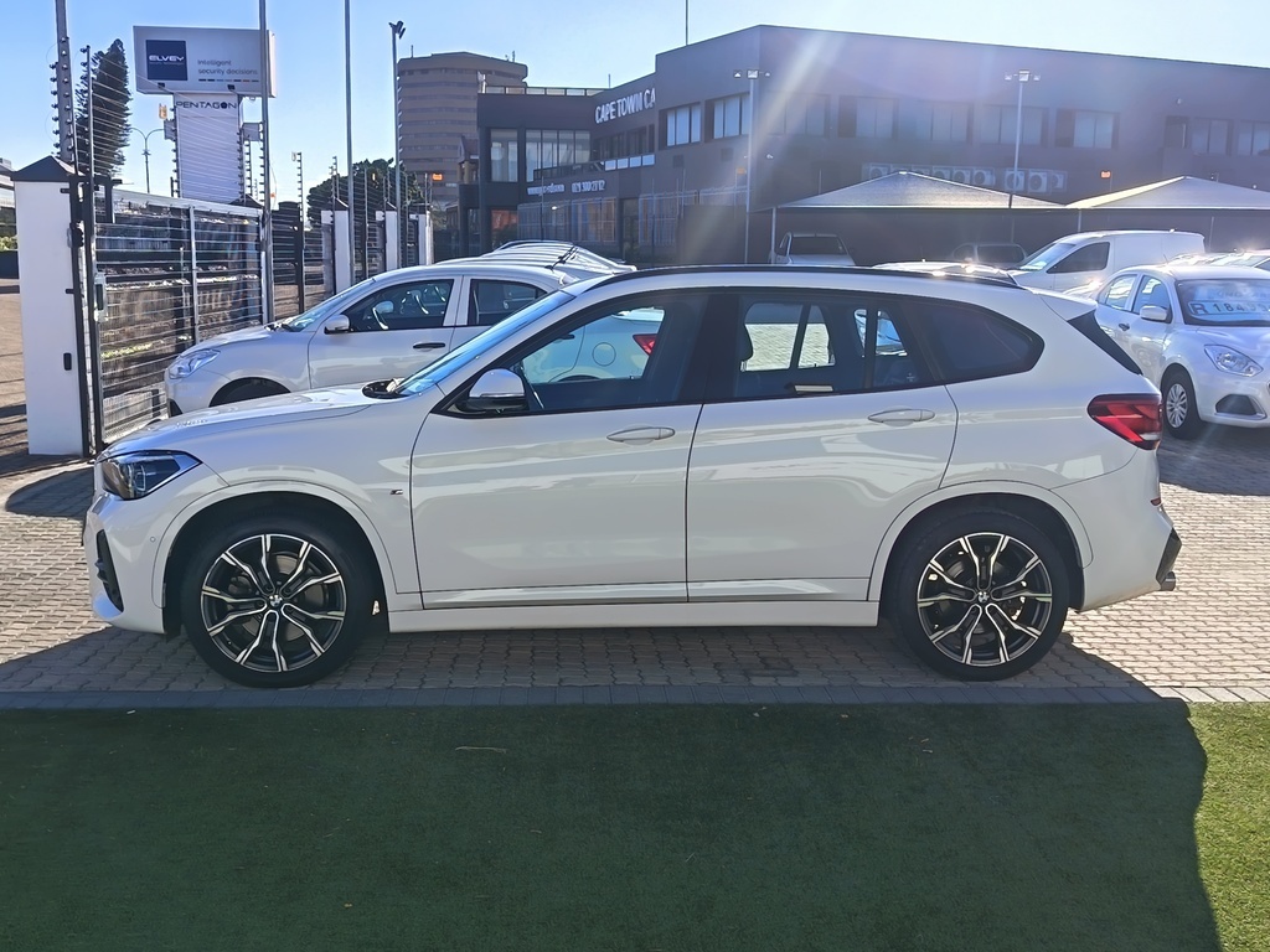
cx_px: 635
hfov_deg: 50.1
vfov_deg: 38.7
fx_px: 1357
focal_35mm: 37
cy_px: 476
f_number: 1.75
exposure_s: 1/583
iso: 100
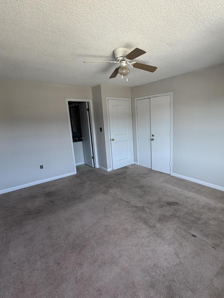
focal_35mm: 18
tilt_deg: -10.8
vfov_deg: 87.8
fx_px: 155
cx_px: 137
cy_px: 149
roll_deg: +1.6
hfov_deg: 70.7
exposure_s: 1/121
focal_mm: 2.22
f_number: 2.2
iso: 125
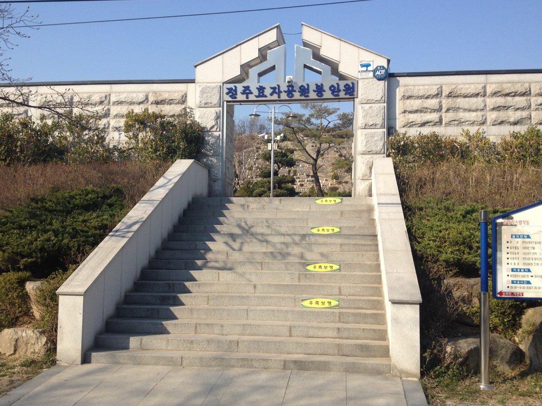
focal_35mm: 39
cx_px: 270
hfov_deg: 47.9
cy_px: 206
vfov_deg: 36.8
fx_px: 611
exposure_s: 1/1493
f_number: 2.4
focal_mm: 4.28
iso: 50
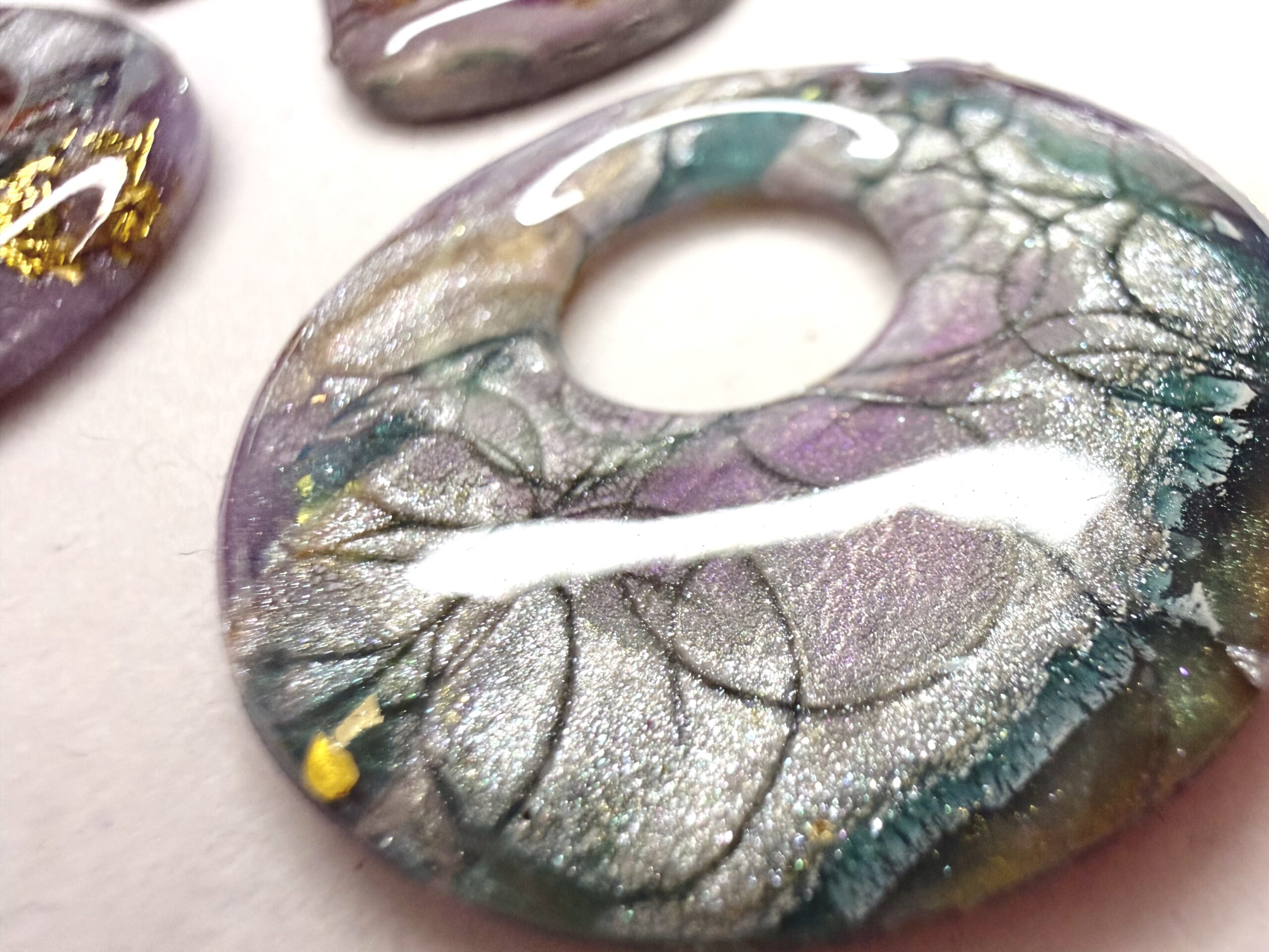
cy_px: 476
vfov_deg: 56.8
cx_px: 634
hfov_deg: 71.6
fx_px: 880
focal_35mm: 24
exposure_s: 1/120
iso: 160
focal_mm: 2.22
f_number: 2.2
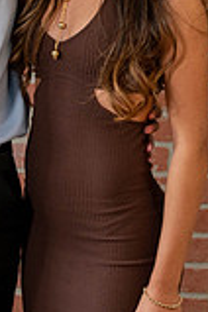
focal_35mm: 144
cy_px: 26
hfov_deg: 9.5
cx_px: 4
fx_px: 1248
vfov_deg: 14.1
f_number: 5.6
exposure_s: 1/80
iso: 1600
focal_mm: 51
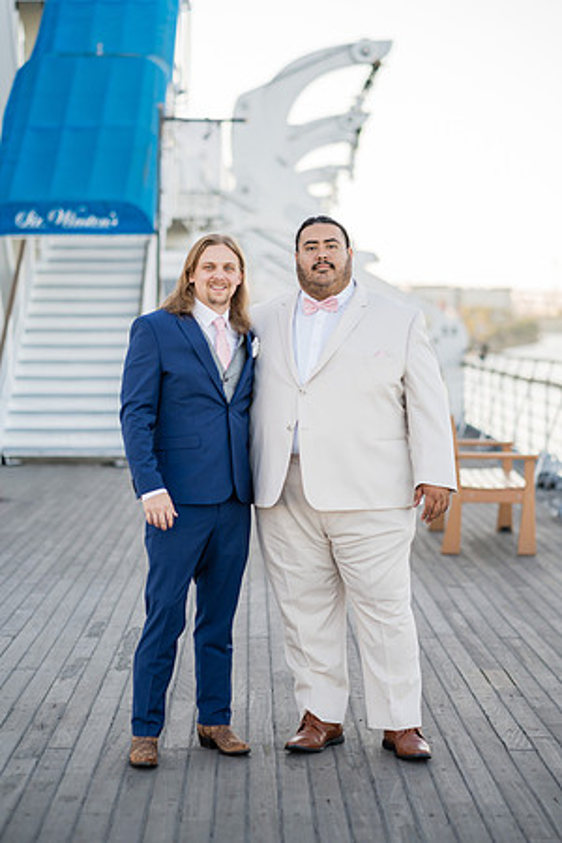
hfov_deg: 16.1
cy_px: 422
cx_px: 281
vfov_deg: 23.9
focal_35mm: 85
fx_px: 1990
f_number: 2.2
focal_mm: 85
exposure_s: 1/400
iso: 125
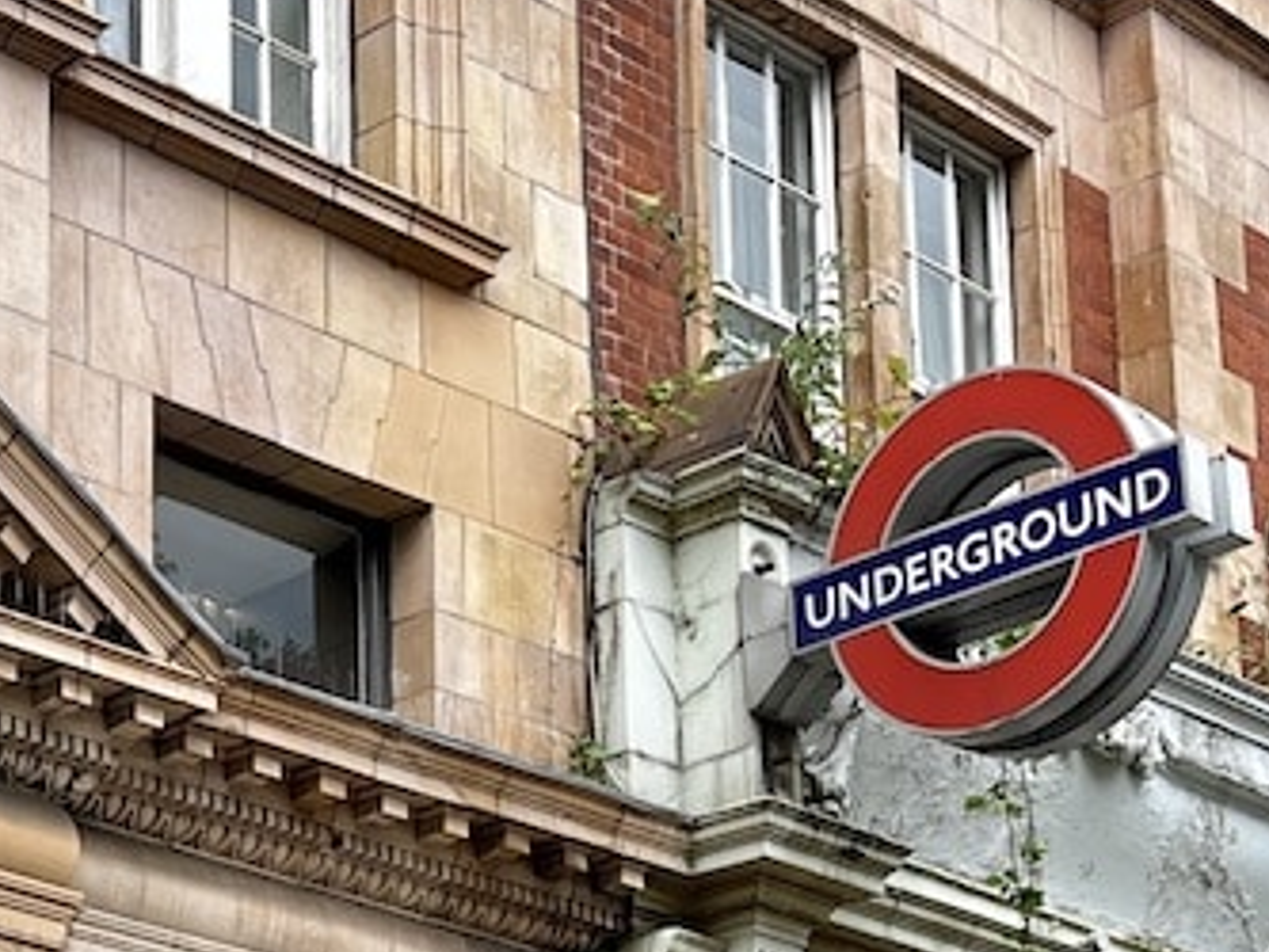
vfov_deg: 14.2
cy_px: 1222
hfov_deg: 19.2
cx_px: 72
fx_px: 3667
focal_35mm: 100
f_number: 1.6
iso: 50
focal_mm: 5.1
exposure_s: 1/425
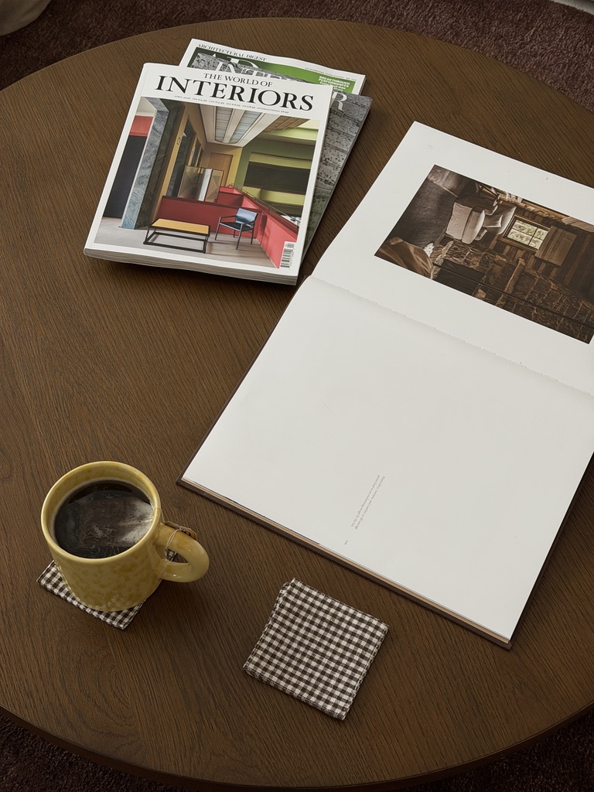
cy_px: 396
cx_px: 297
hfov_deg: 30.3
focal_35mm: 48
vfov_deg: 39.7
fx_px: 1098
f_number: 1.78
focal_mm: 6.76
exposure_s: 1/60
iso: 160
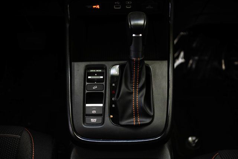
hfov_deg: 43.6
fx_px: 298
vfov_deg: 29.9
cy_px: 80
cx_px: 119
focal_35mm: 45
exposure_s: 1/200
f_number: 3.2
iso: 640
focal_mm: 45
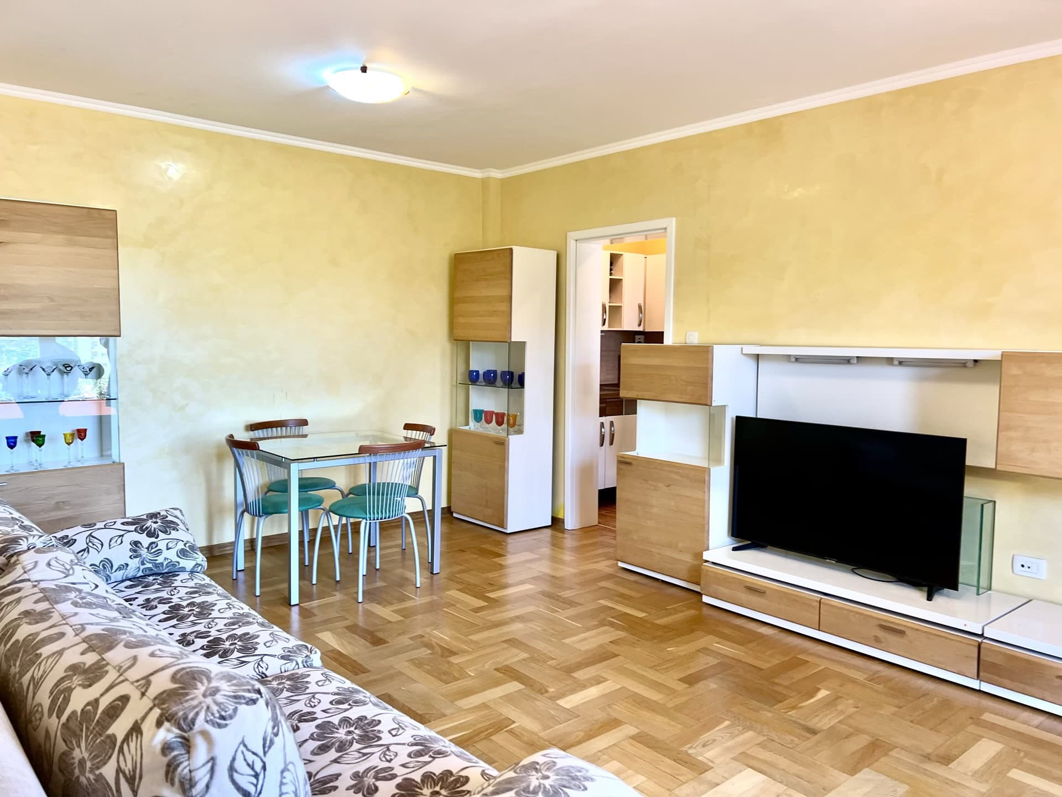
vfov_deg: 53.1
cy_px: 398
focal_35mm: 26
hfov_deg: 67.3
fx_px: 798
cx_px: 531
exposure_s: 1/100
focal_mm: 5.7
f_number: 1.5
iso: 125
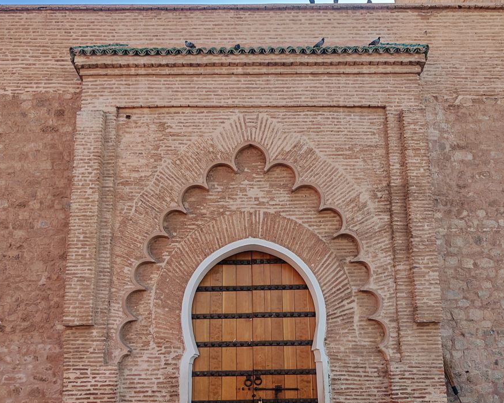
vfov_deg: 45.2
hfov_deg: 55.6
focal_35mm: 32
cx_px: 250
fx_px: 477
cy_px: 265
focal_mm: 6.83
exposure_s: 1/4500
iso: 100
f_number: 2
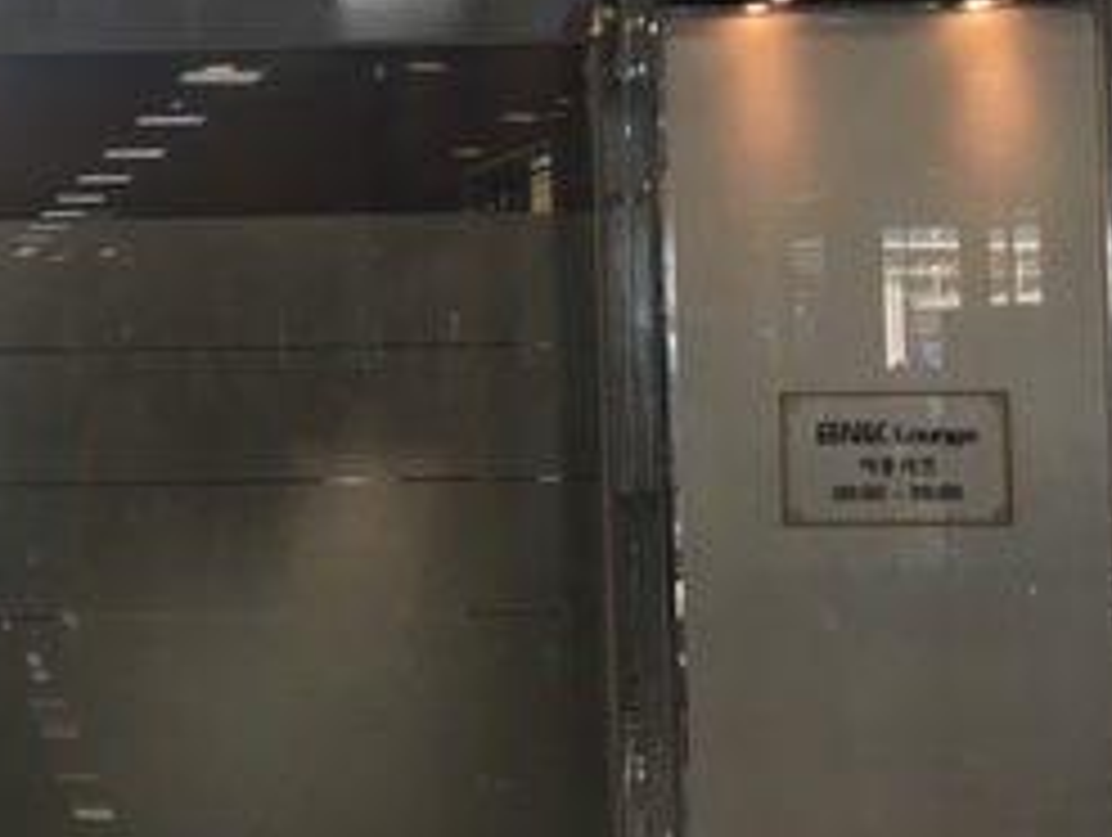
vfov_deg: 19.6
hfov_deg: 23.9
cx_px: -189
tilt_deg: +1.8
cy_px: 270
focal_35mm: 75
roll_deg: +1.2
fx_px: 2413
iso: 25
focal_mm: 4.15
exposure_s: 1/30
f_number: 2.2
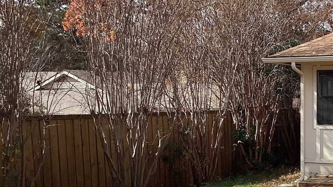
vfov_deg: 17.1
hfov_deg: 28.9
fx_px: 609
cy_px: 182
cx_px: 322
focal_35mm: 69
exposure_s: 1/1116
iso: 25
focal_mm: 3.3
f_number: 2.4
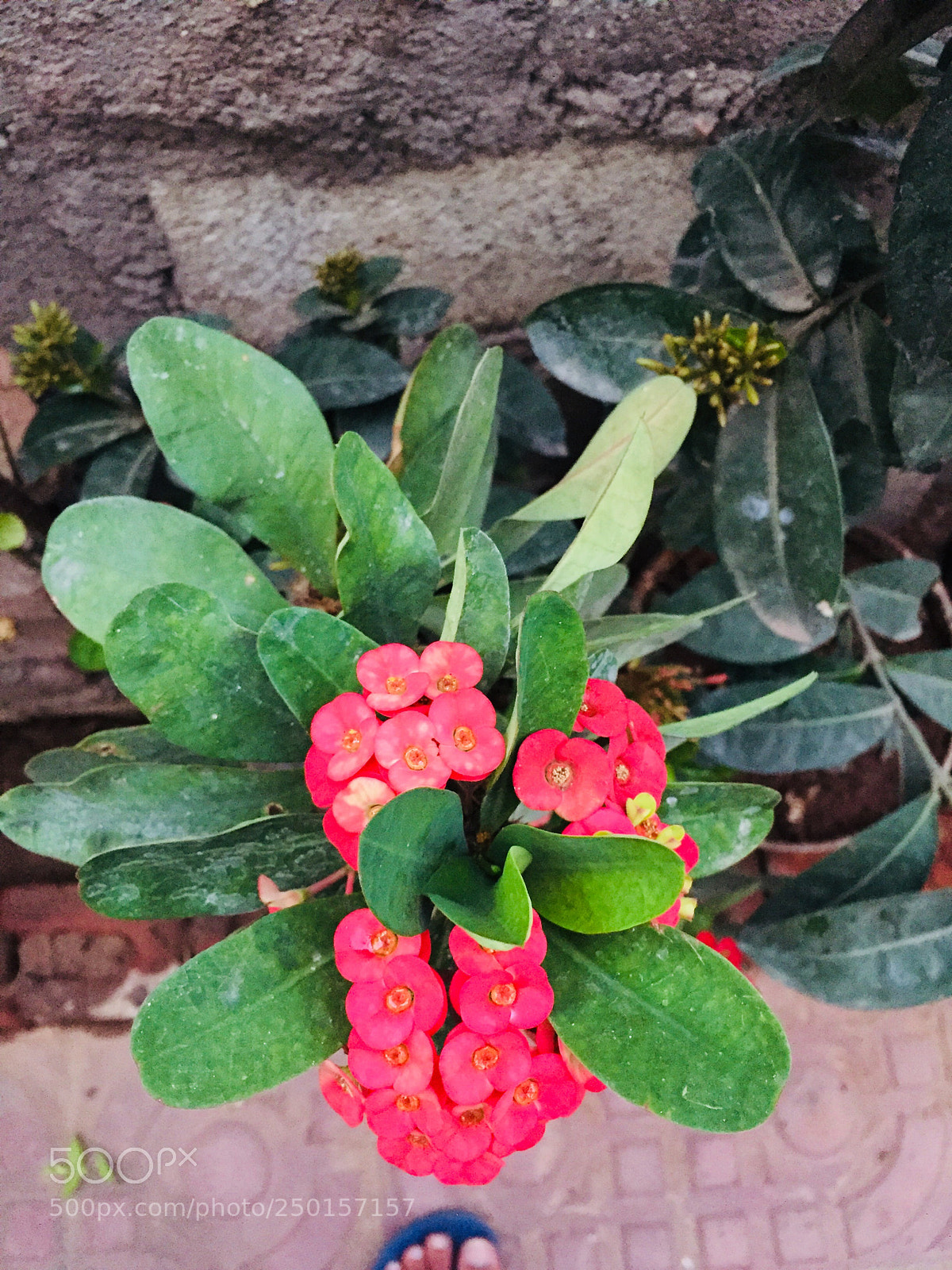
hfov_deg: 48.2
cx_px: 476
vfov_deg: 61.7
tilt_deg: -71.8
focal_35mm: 29
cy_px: 635
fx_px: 1063
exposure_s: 1/17
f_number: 2.2
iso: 320
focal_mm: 4.15
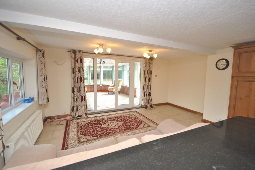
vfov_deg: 77.5
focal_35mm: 15
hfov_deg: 100.3
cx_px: 128
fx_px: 106
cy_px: 85
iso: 200
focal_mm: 10
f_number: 4
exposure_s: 1/60
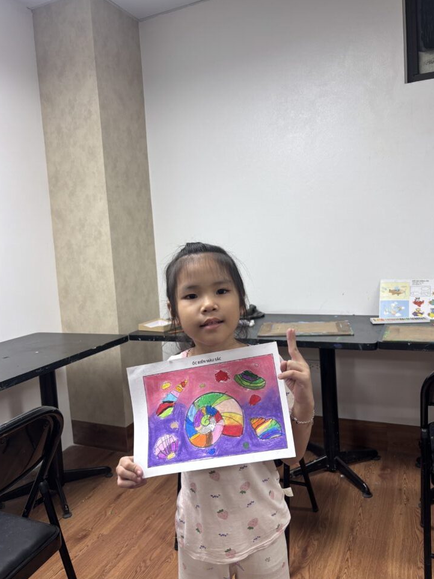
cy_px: 289
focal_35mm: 27
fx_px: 451
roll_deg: +3.0
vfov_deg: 65.3
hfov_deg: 51.3
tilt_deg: -6.3
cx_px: 218
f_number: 1.6
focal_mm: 5.96
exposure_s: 1/100
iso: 64
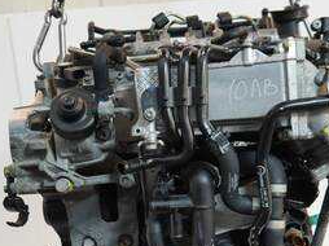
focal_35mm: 53
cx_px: 168
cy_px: 186
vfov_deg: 27.1
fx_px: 503
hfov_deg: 36.2
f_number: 3.5
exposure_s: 1/60
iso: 320
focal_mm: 14
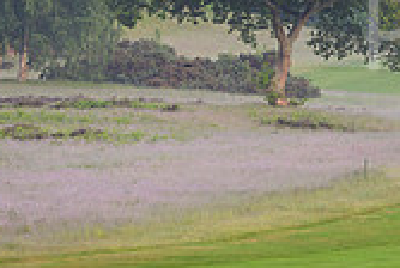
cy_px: -80
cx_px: 678
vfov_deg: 2.7
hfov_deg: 4.1
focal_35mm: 503
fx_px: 5599
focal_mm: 145
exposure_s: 1/400
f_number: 4.5
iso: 500
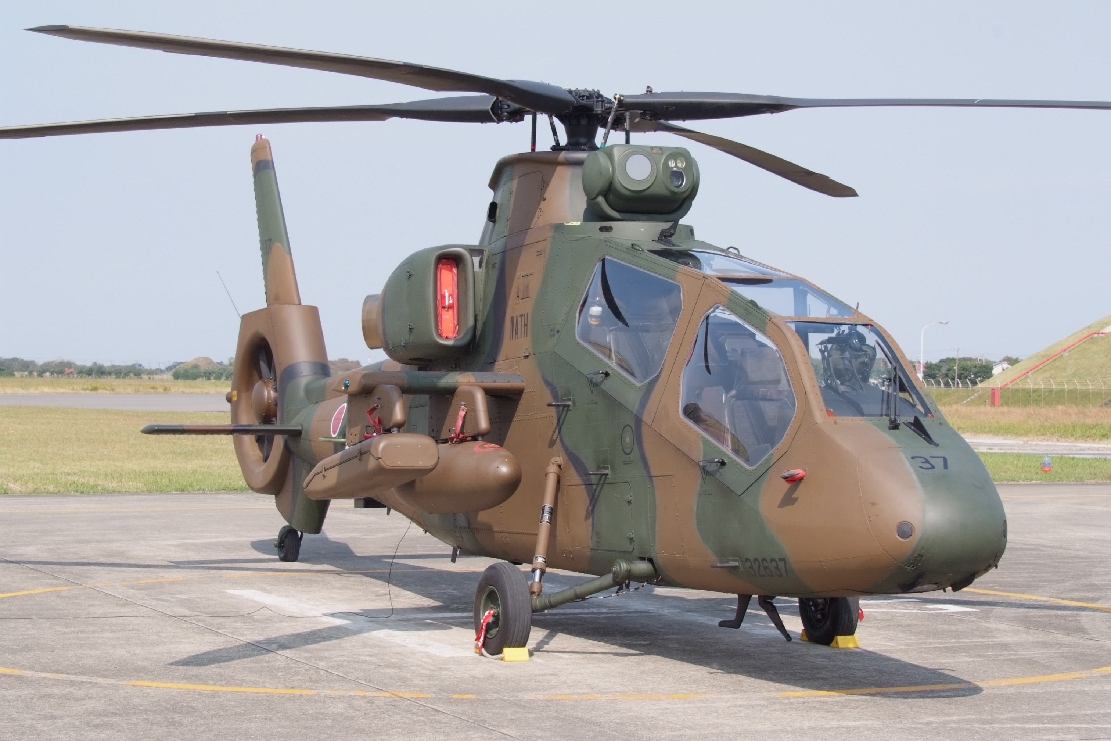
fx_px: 2407
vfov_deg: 17.5
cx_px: 556
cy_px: 370
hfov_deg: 26.0
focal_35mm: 78
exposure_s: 1/350
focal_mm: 52
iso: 500
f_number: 10
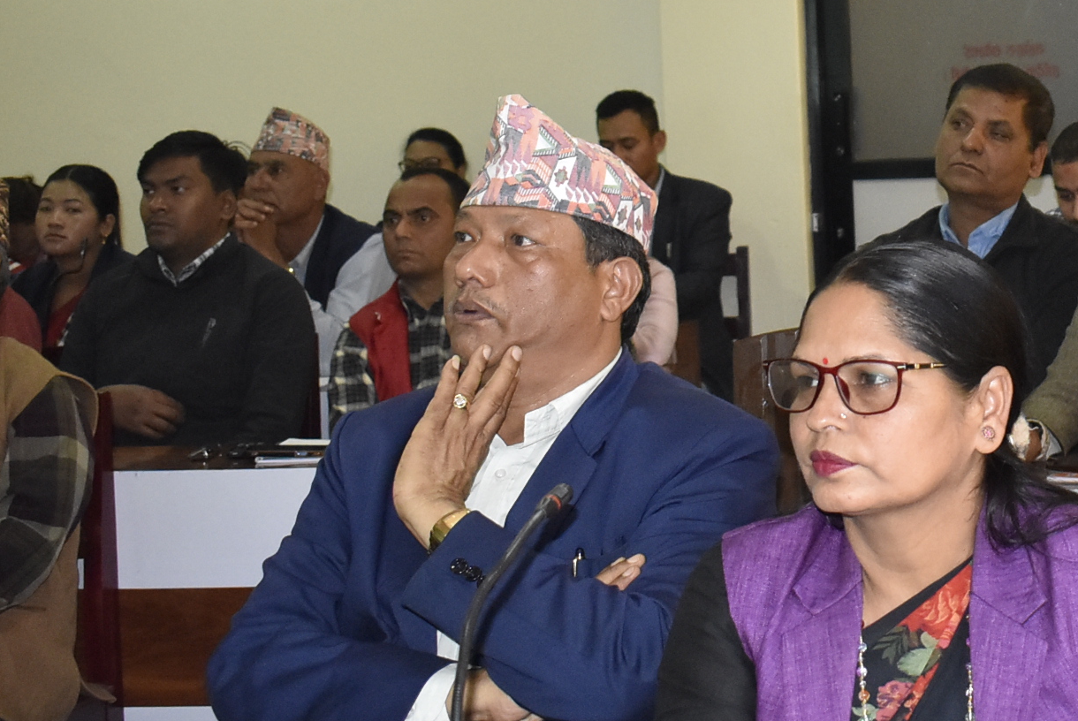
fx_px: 2315
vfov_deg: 17.6
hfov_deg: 25.1
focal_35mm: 77
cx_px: 1037
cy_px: 163
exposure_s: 1/100
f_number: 3.8
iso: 1600
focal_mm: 21
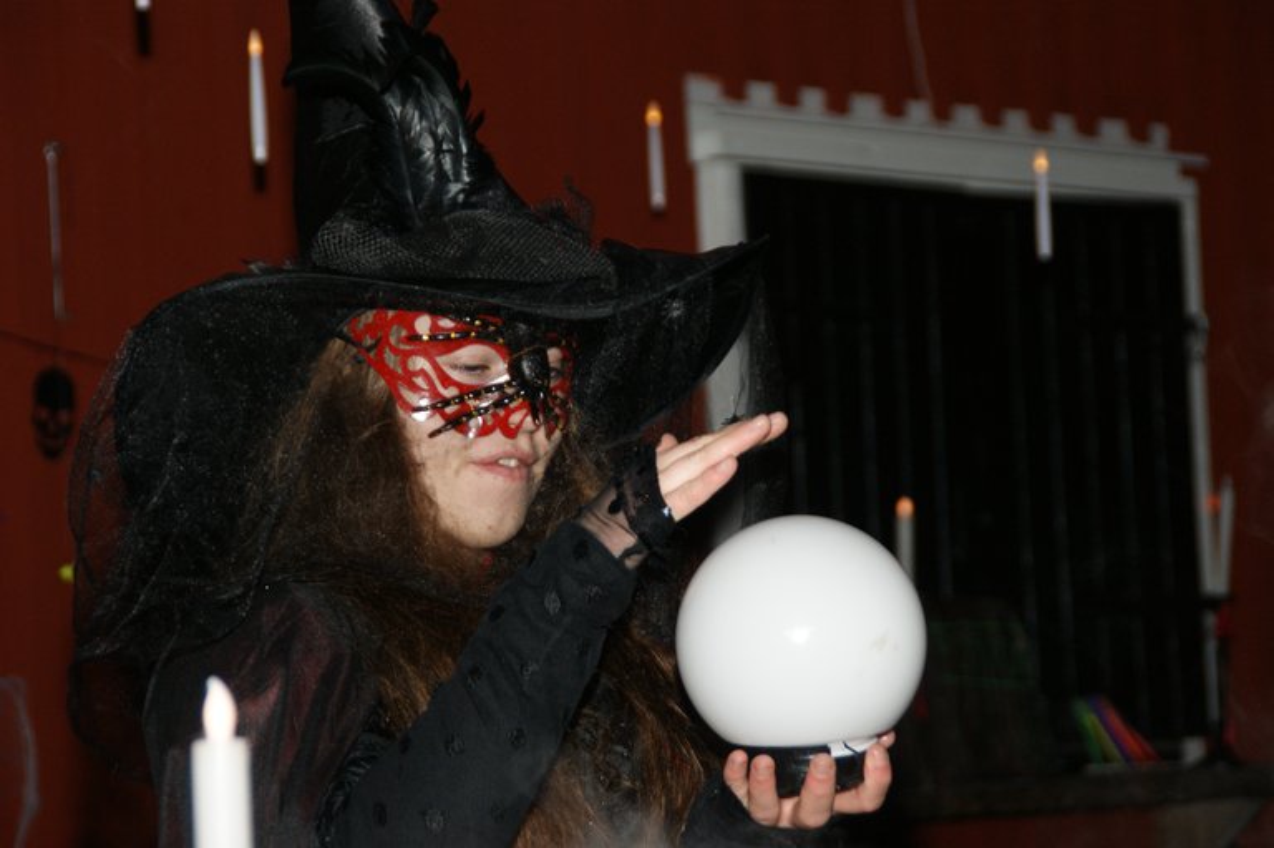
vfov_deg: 9.1
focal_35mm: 150
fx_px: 5305
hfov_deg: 13.7
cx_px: 637
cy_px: 424
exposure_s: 1/125
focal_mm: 100
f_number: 6.3
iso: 400
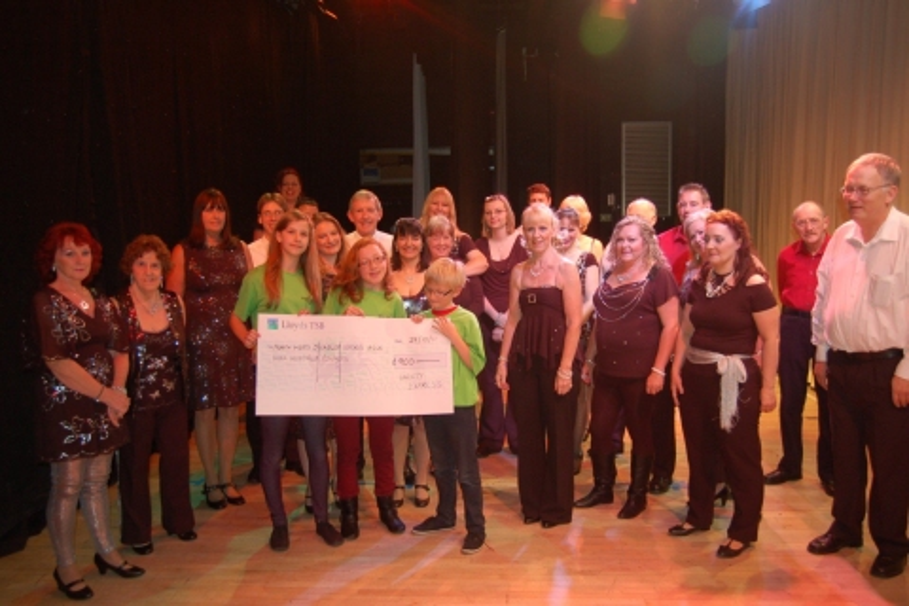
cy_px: 303
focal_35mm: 30
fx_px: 757
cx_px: 454
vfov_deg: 43.6
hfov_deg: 61.9
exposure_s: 1/60
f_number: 3.8
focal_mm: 20
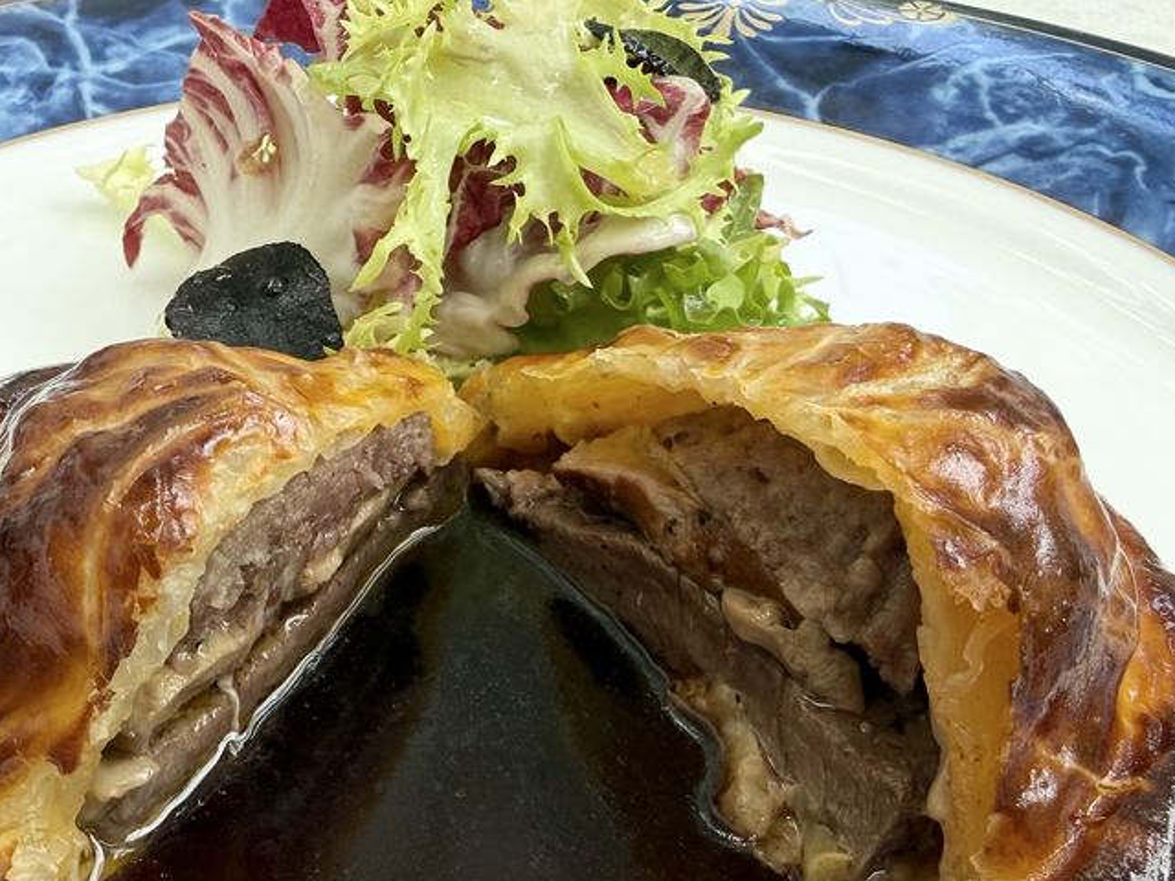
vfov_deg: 31.2
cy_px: 723
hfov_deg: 41.9
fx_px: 1527
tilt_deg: -42.9
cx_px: 468
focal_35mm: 45
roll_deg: +1.2
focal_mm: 2.22
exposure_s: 1/239
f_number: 2.2
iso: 40
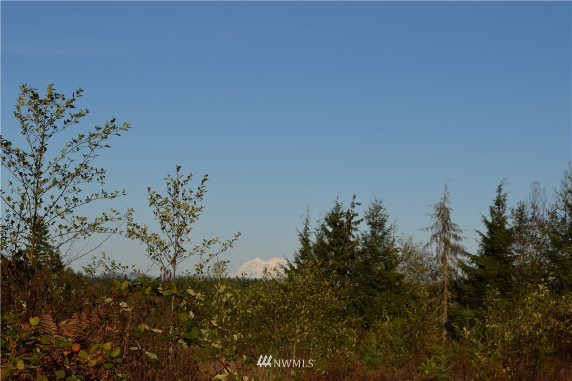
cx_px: 286
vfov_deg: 16.6
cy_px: 190
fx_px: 1311
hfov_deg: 24.6
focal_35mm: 82
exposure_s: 1/640
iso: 200
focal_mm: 55
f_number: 13
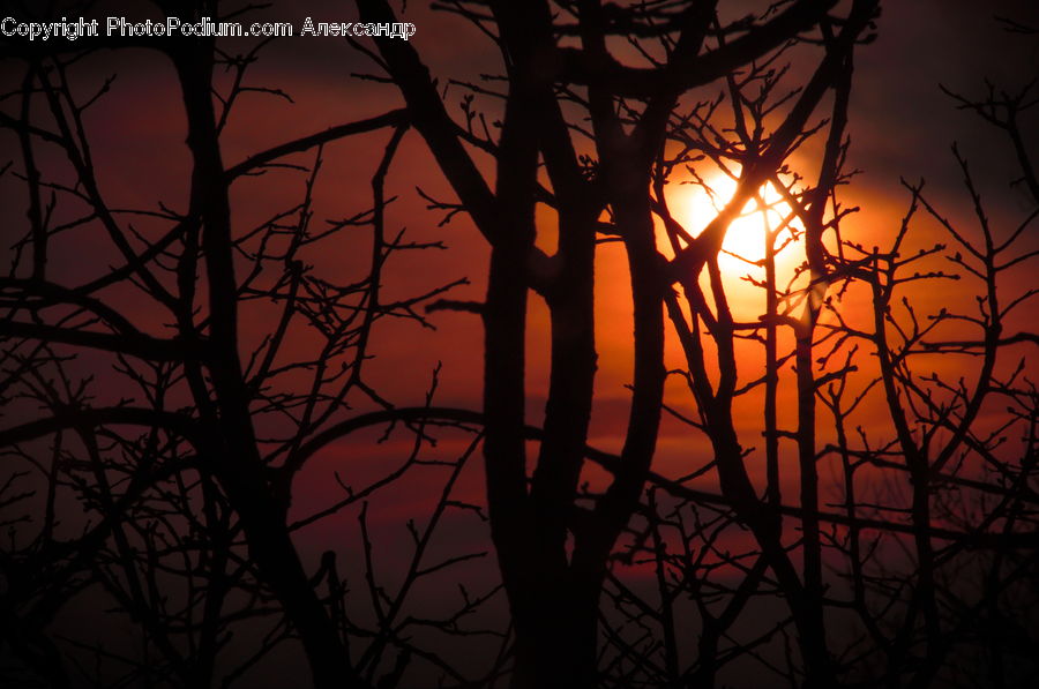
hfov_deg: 6.9
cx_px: 520
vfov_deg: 4.6
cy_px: 344
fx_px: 8644
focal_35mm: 300
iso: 450
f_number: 32
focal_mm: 200
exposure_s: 1/2000
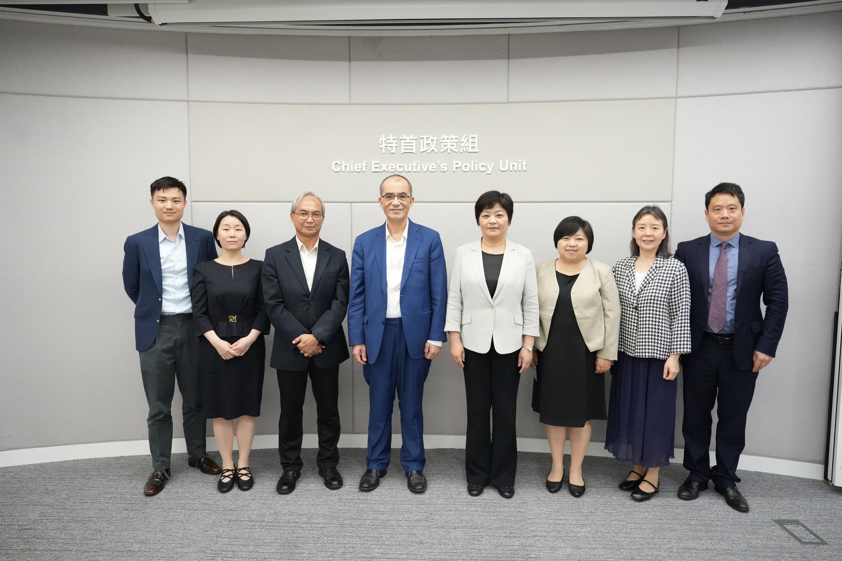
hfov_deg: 73.7
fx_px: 561
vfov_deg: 53.1
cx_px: 421
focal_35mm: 24
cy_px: 280
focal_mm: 24
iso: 10000
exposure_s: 1/200
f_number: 4
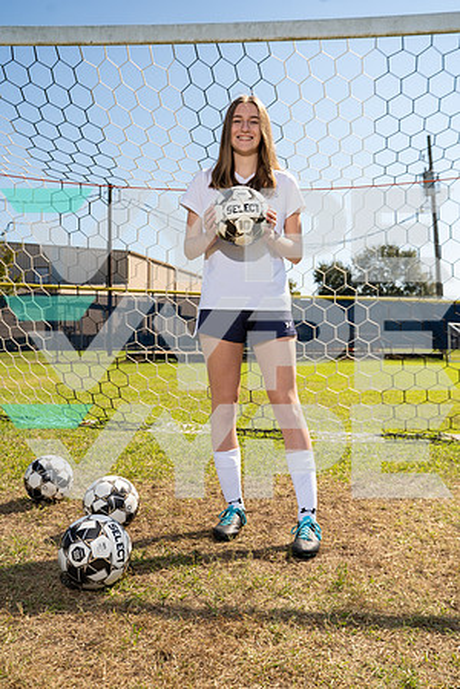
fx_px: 709
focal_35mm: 37
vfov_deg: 51.9
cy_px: 344
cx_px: 230
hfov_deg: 35.9
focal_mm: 37
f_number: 5.6
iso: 100
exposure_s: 1/250
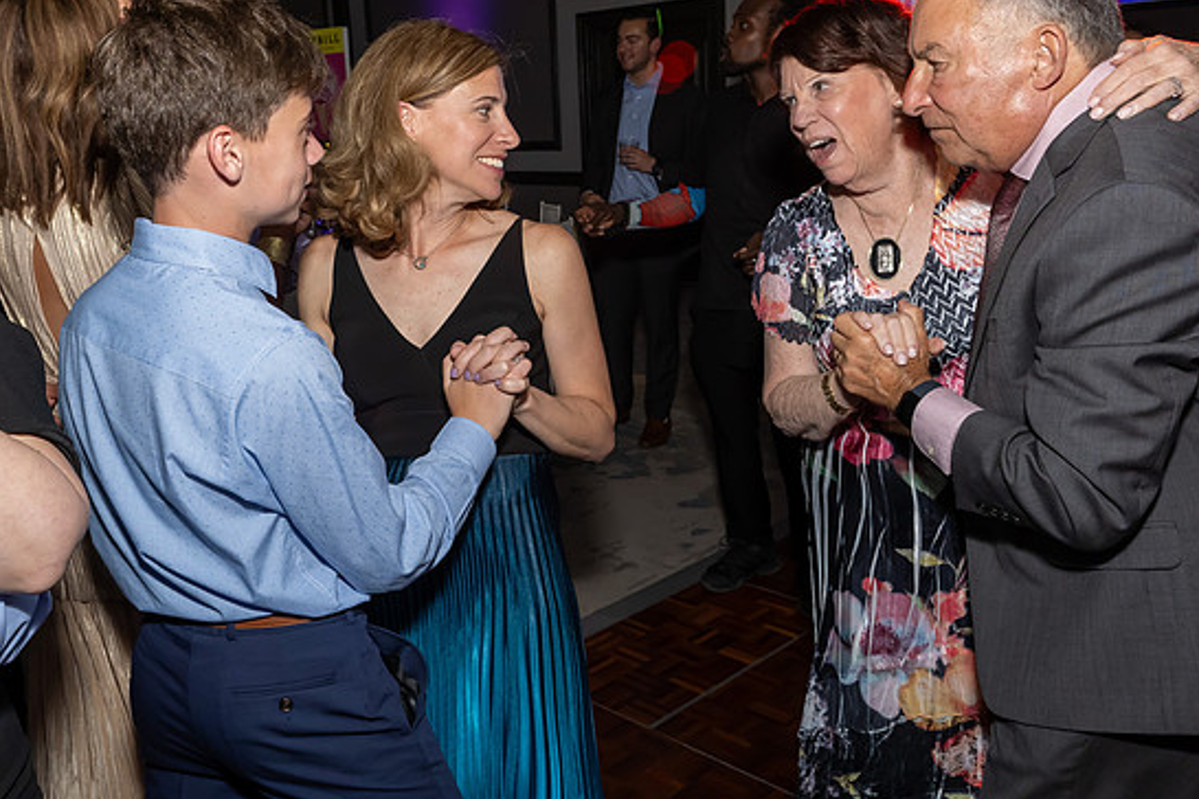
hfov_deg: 55.2
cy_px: 338
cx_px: 458
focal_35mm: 34
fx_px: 1132
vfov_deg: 38.8
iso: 1000
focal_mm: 18
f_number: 7.1
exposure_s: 1/250
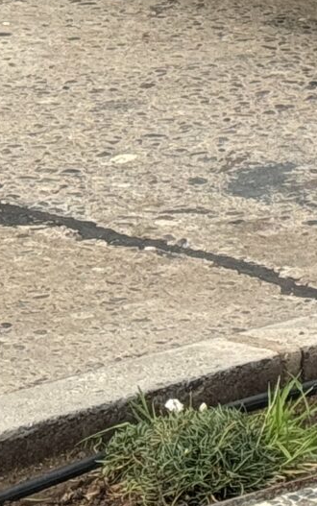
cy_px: -410
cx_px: 957
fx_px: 3410
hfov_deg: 5.0
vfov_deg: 8.2
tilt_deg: -1.7
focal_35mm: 247
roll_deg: -0.6
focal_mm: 6.76
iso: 64
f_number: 1.78
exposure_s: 1/633
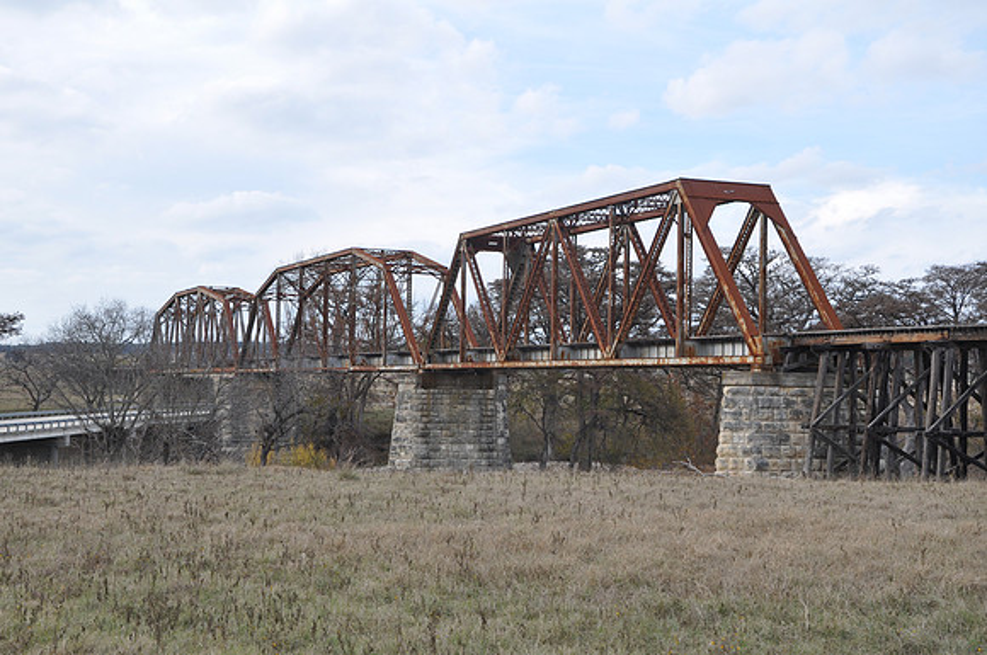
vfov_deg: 26.4
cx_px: 494
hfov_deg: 38.9
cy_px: 328
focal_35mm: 51
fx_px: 1396
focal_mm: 34
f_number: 8
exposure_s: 1/60
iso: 200
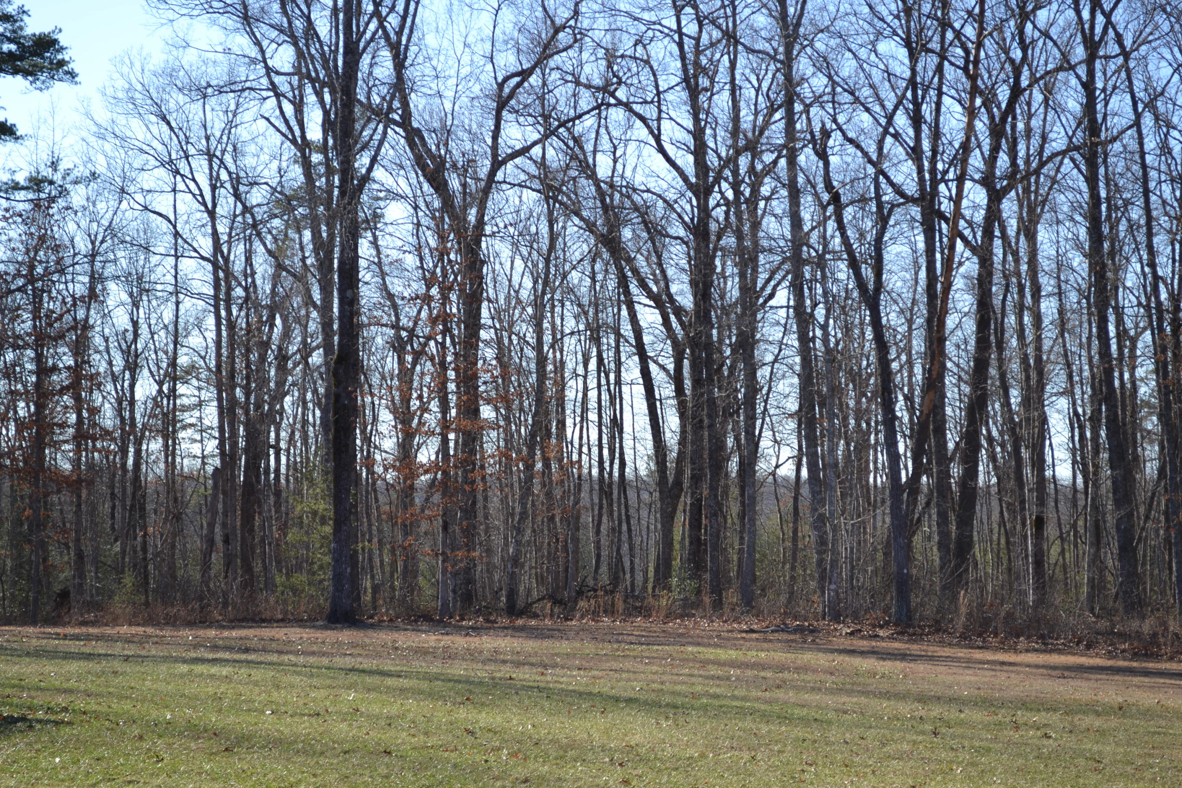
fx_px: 2709
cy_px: 394
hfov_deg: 24.6
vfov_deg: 16.6
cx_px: 591
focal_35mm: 82
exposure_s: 1/200
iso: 100
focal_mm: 55
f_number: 7.1
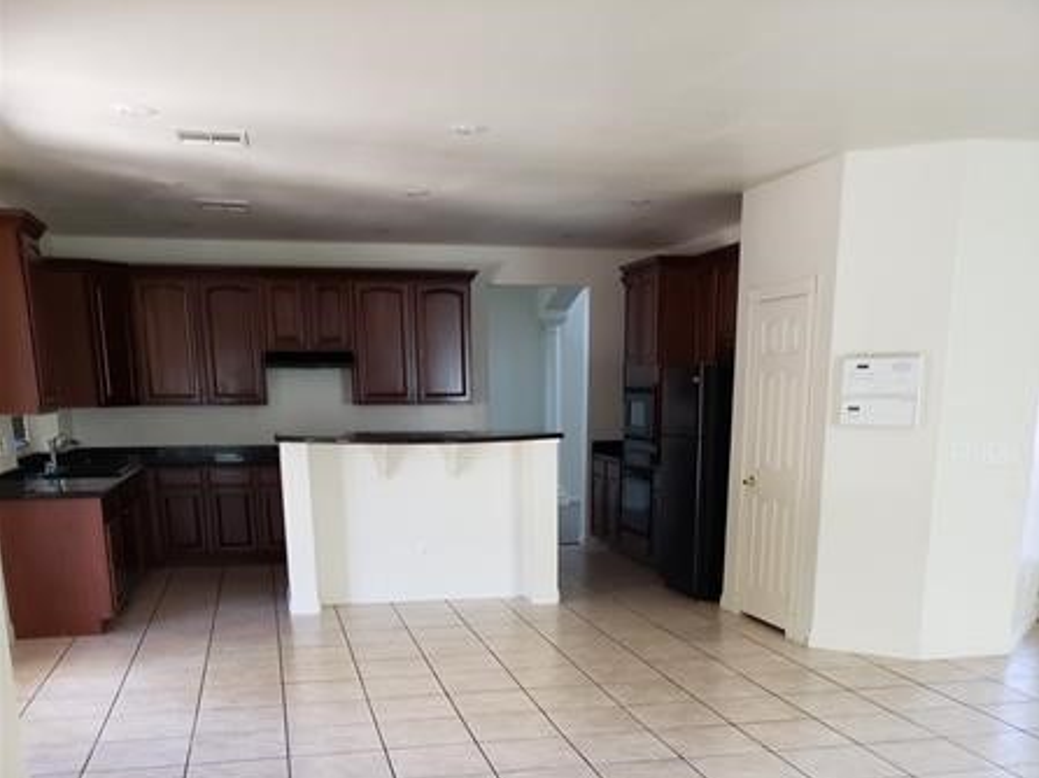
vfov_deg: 38.3
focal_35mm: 35
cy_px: 676
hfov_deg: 52.7
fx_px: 1050
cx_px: 522
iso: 320
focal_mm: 4.3
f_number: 2.4
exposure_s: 1/60
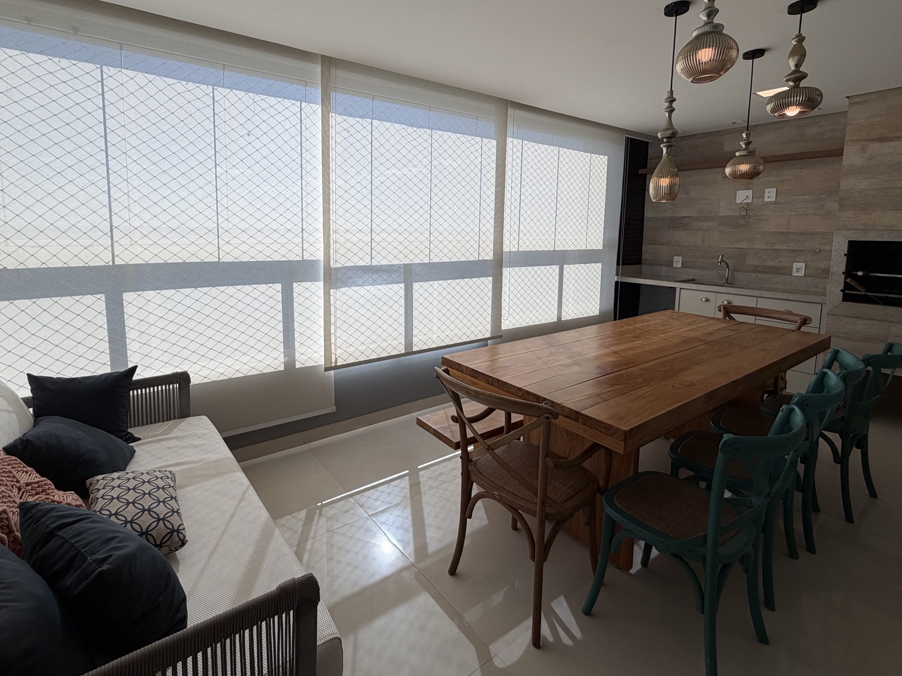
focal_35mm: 17
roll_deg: -0.1
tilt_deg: -5.7
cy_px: 273
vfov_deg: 74.0
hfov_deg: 90.7
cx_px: 405
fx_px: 443
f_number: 2.2
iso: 40
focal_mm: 2.22
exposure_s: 1/709
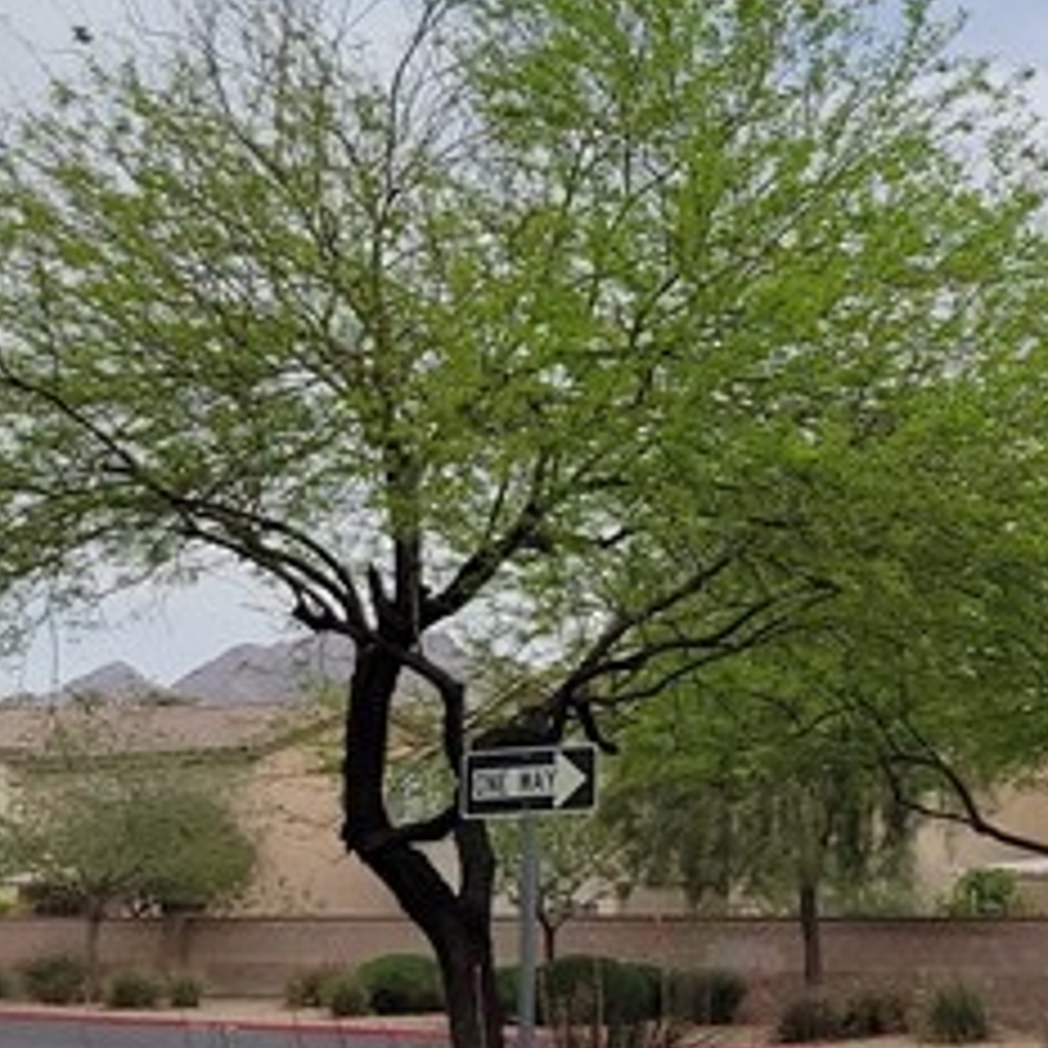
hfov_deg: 16.1
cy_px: 436
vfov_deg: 17.2
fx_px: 3459
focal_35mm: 101
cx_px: 1471
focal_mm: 5.4
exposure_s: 1/4087
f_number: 1.8
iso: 40
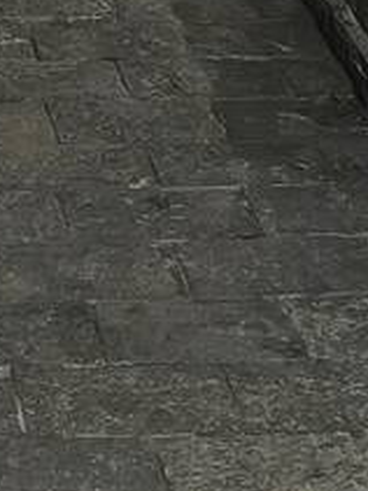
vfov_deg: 12.6
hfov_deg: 10.6
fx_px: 1887
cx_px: -247
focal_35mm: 133
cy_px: -563
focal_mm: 4.81
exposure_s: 1/30
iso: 1649
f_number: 1.8
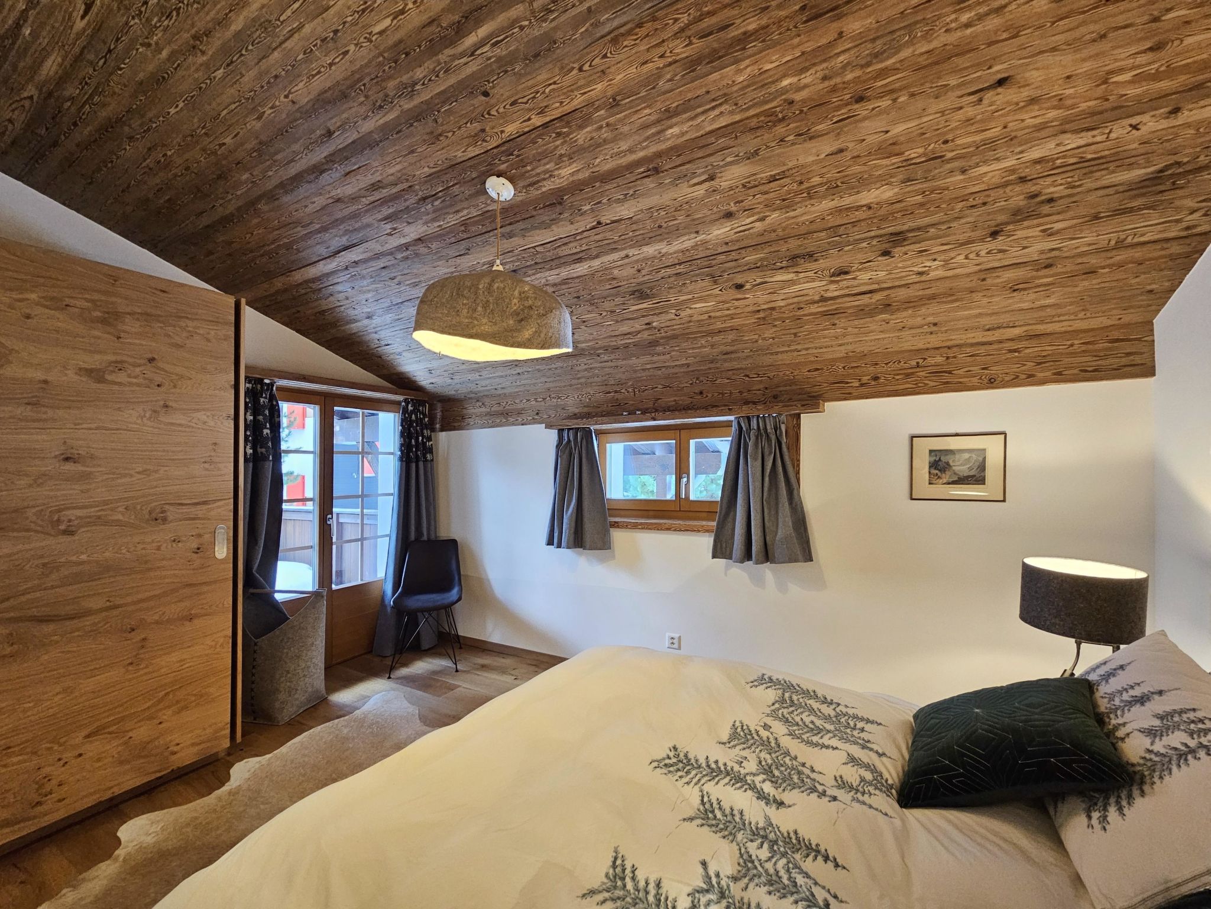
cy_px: 454
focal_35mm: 13
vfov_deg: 89.9
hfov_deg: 106.2
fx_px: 455
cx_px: 606
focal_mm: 2.2
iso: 250
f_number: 2.2
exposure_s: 1/50
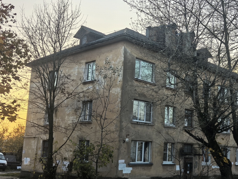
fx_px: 323
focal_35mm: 47
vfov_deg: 30.8
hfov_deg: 39.3
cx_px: 179
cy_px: 98
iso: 250
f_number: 1.4
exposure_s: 1/3311
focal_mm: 6.98
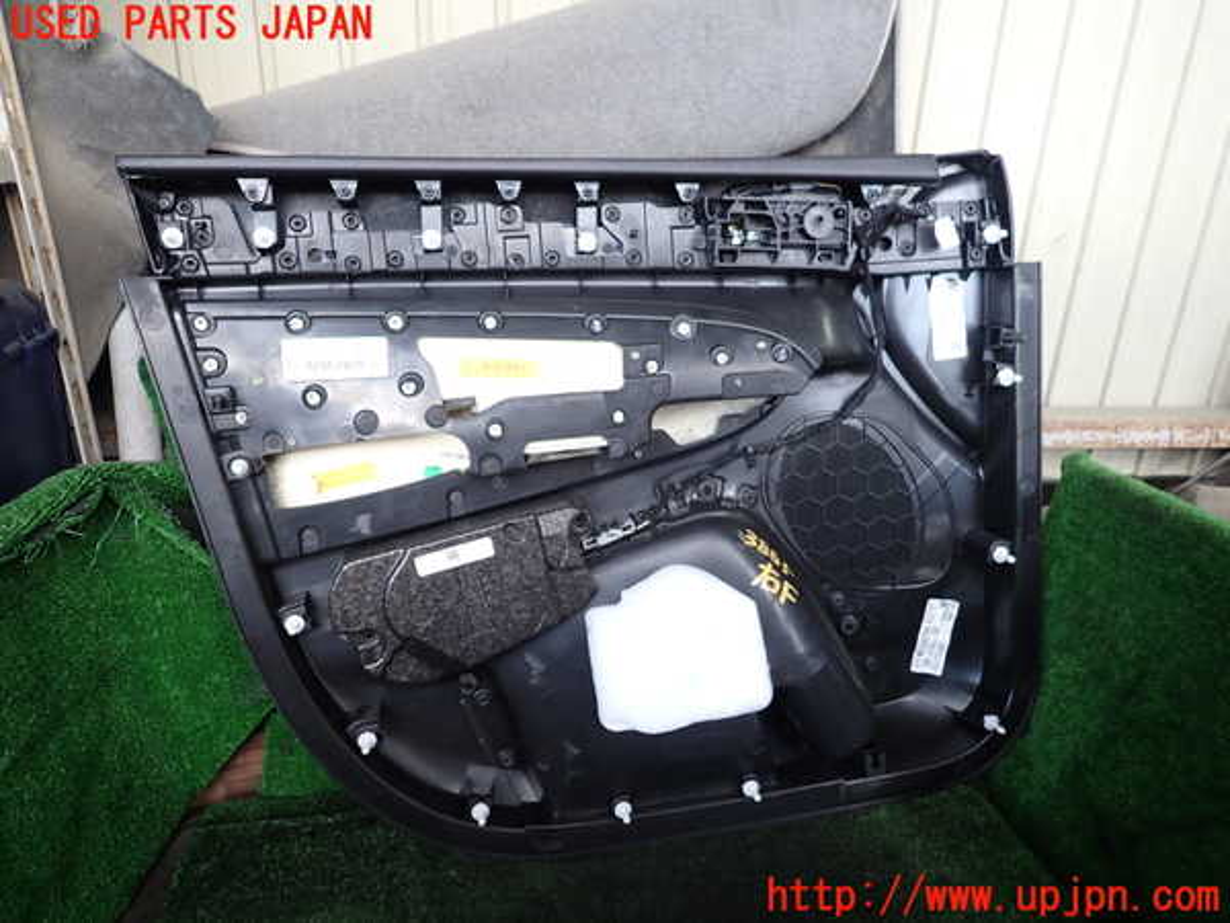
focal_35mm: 25
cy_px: 462
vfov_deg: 54.9
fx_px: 888
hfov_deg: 69.4
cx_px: 615
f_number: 2
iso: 125
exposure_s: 1/60
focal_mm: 4.5
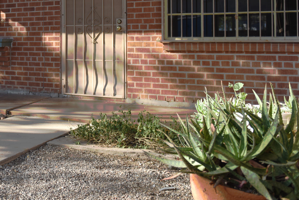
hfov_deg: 39.1
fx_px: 390
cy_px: 33
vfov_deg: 27.9
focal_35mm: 47
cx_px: 33
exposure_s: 1/500
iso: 125
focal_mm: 24
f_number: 2.8
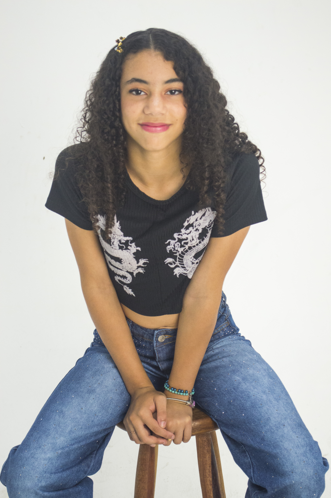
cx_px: 166
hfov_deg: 19.7
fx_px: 953
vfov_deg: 29.3
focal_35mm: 69
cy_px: 249
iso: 3200
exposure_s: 1/80
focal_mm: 46
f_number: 5.3
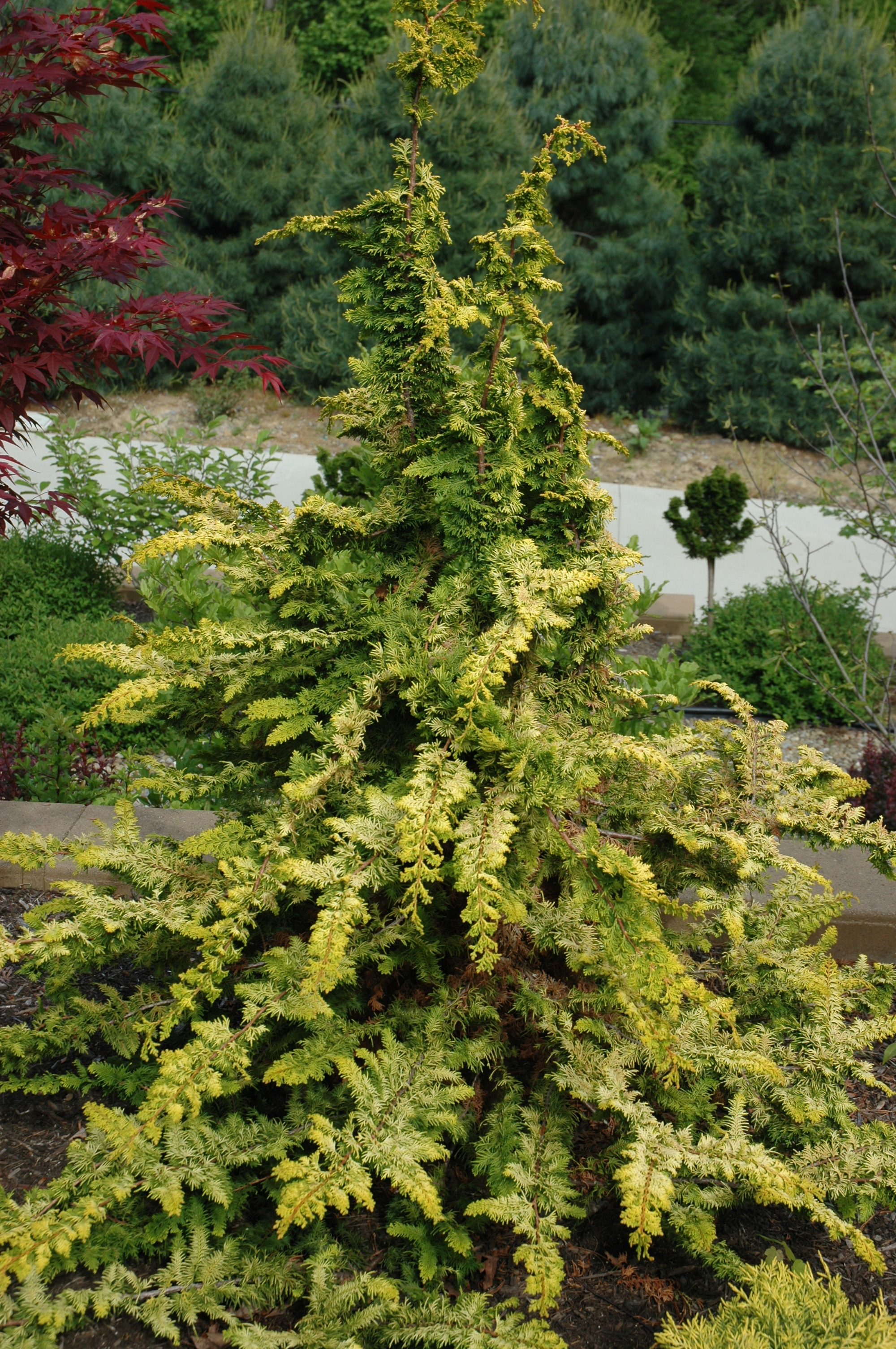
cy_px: 674
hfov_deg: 26.4
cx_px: 448
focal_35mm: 51
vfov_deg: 38.9
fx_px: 1907
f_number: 6.7
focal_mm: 34
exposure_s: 1/180
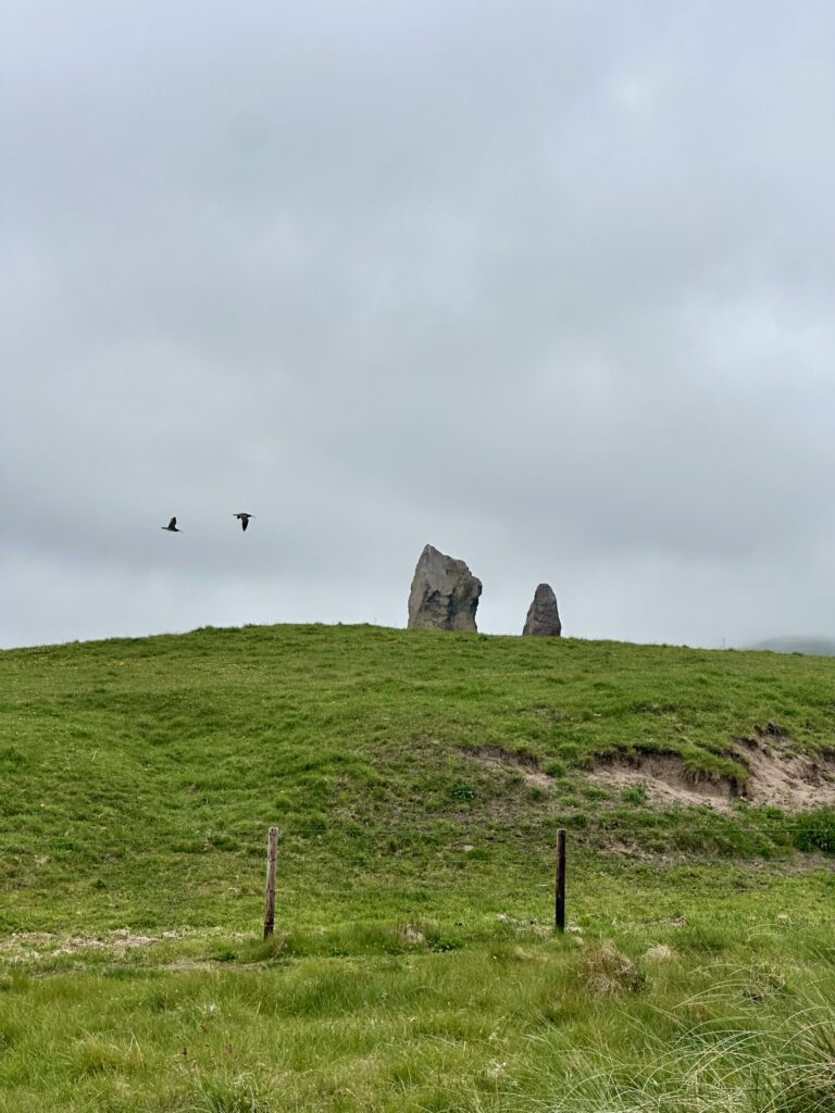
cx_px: 418
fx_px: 2477
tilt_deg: +5.4
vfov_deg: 25.3
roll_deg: -0.8
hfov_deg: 19.1
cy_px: 556
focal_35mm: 77
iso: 32
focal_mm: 9
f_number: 2.8
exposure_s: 1/1754
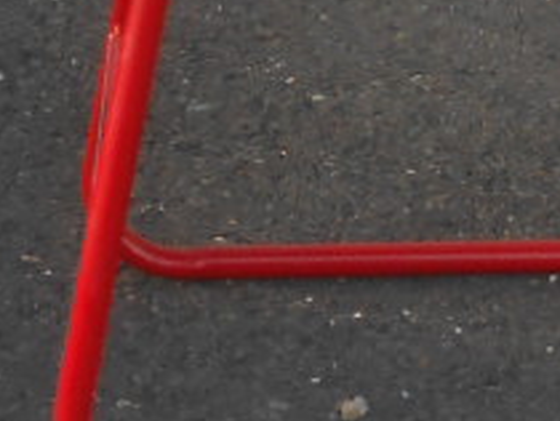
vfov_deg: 4.8
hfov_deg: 6.8
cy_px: -975
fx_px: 4681
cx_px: 504
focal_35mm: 289
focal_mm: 6.8
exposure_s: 1/50
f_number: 4.2
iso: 80
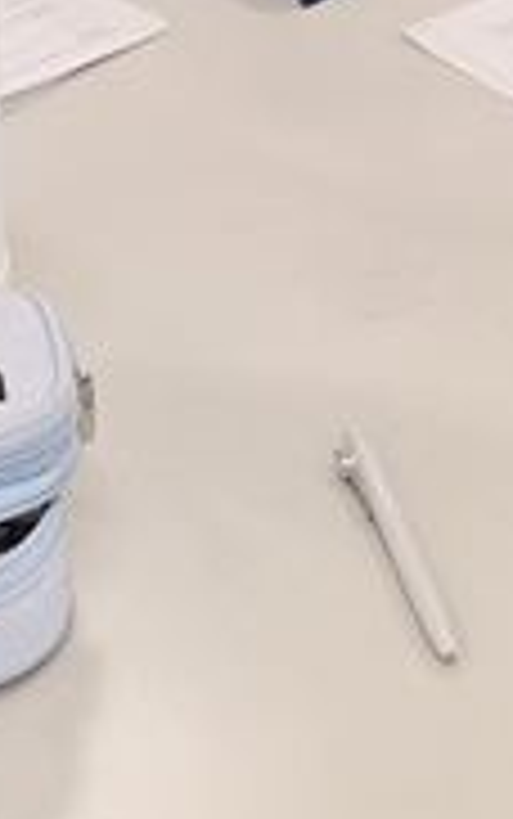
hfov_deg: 9.5
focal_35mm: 137
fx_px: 3060
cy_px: -594
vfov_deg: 13.8
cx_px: 544
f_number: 1.4
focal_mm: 6.5
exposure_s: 1/120
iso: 125
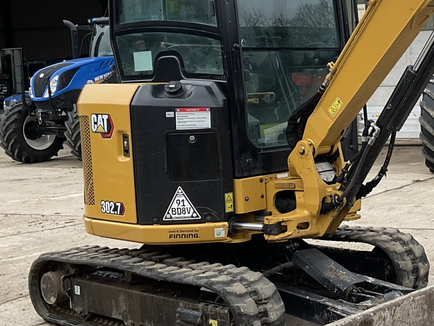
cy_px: 143
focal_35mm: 67
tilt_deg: -5.9
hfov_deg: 27.9
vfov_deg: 21.9
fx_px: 840
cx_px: 388
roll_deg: +3.2
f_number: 1.8
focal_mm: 3
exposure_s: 1/491
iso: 16
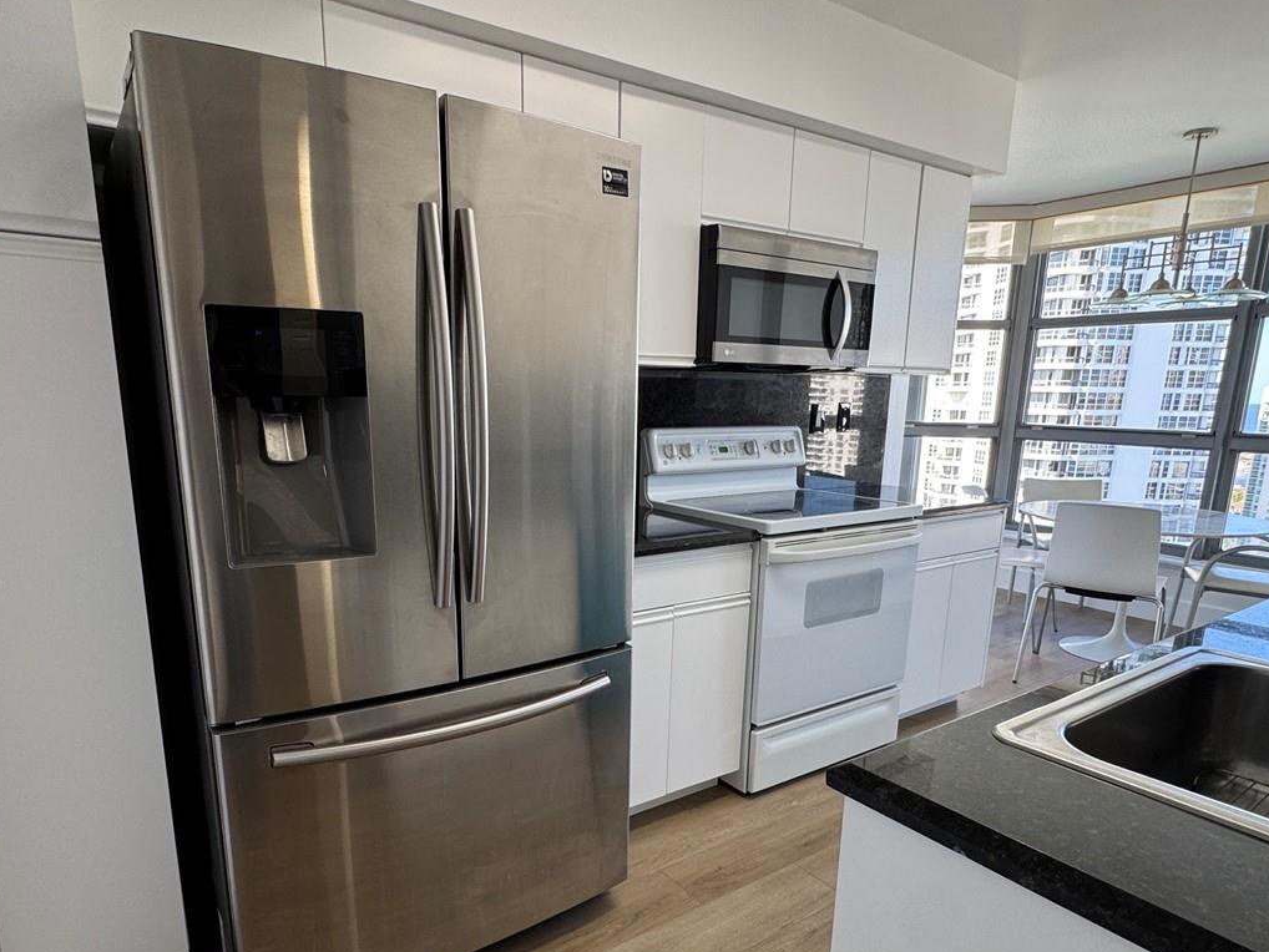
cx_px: 603
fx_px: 807
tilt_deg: -14.2
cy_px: 579
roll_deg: -1.7
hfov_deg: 76.3
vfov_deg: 60.5
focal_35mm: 22
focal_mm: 2.22
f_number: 2.2
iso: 100
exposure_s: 1/100
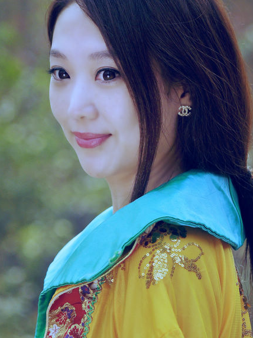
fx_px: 3000
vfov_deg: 6.4
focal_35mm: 308
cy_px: 220
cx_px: 115
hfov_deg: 4.8
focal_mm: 135
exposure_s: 1/1250
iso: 200
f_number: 4.2
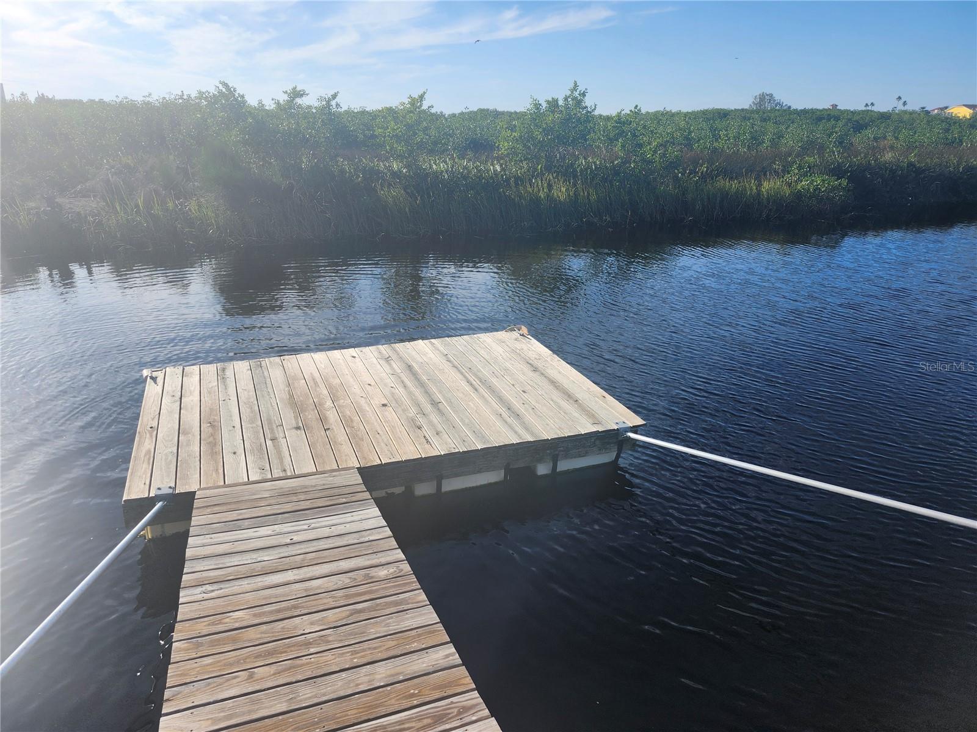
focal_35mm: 23
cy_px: 366
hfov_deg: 73.9
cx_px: 488
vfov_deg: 58.9
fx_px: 649
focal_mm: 5.54
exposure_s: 1/1677
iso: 25
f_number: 1.8
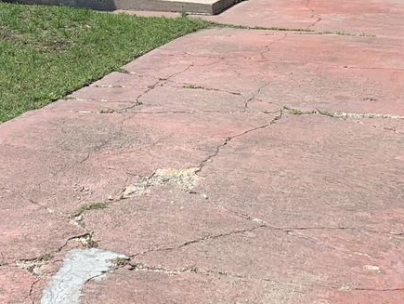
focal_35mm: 86
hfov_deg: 21.9
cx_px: 5
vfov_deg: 15.9
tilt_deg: +0.2
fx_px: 1005
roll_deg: -0.8
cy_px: -139
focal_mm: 4.25
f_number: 1.8
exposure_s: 1/2833
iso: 25
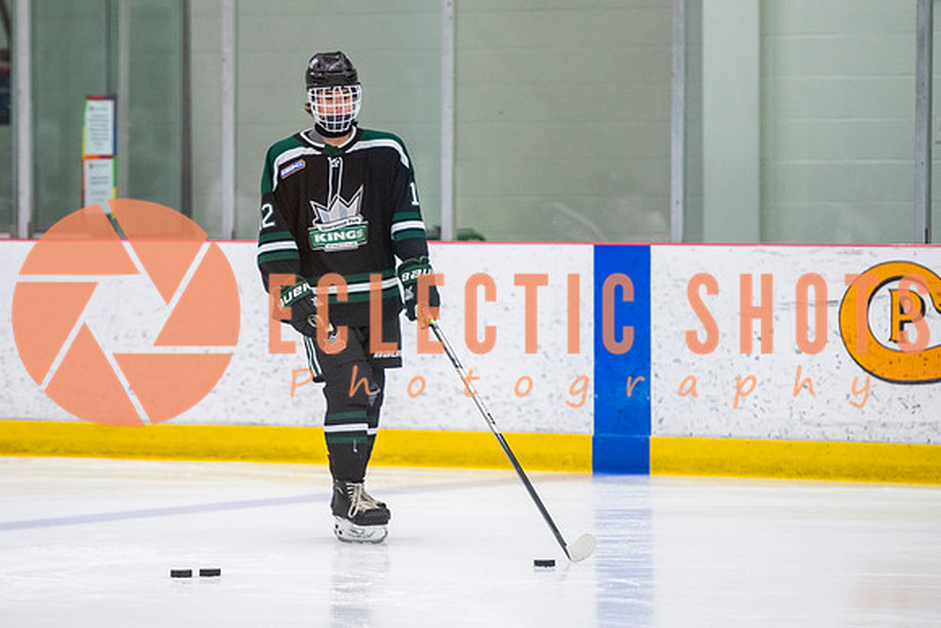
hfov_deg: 7.8
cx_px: 361
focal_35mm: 265
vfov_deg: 5.2
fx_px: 6929
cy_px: 228
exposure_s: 1/640
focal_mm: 180
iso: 3200
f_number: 3.2
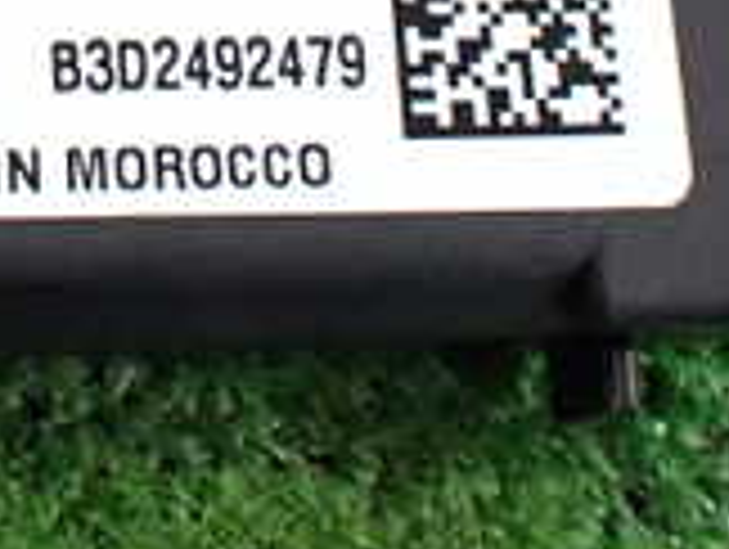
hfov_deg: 17.0
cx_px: -135
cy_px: -292
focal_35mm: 111
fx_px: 2341
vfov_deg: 12.6
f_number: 2.3
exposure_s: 1/125
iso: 800
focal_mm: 5.4
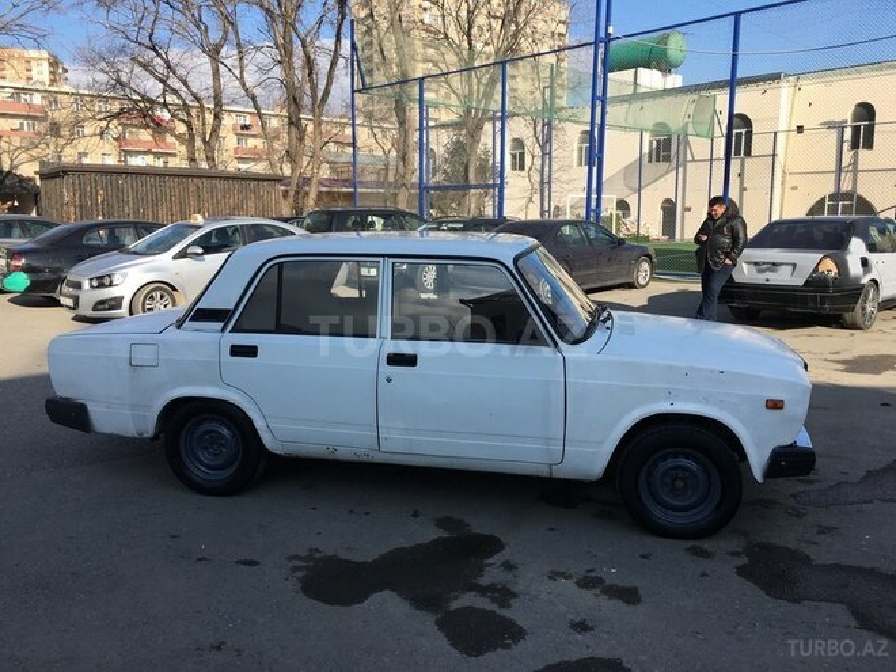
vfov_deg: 48.2
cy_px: 336
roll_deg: -0.7
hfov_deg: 61.7
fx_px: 751
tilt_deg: -9.2
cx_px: 448
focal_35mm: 29
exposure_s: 1/1131
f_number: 2.2
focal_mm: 4.15
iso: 25
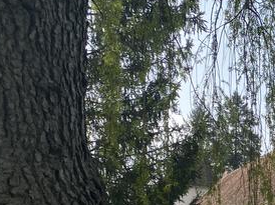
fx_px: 603
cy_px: 238
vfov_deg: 18.5
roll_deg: +0.4
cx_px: 372
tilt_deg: +5.1
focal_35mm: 76
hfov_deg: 22.5
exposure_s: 1/1779
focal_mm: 4.25
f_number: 1.8
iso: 32
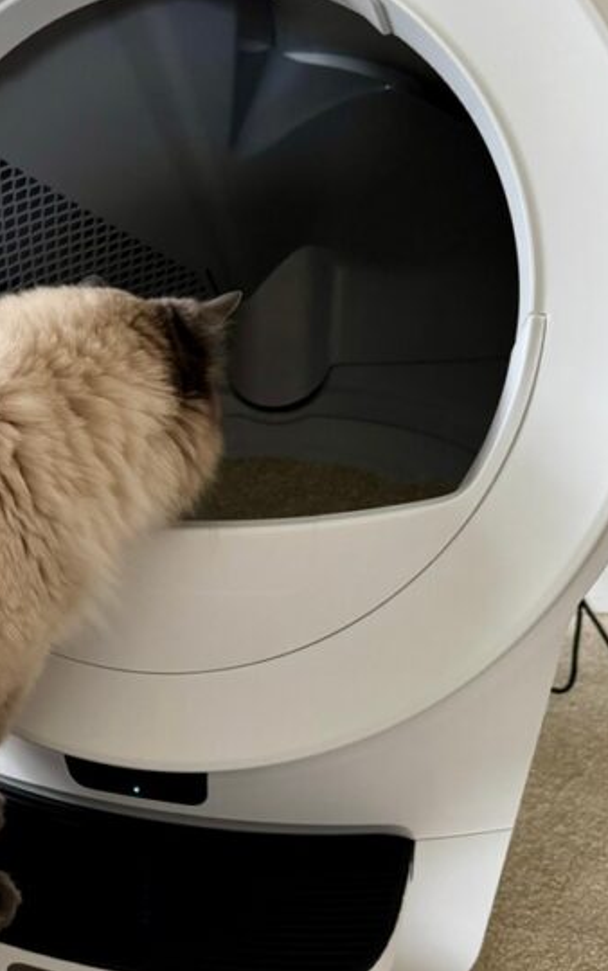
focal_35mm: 40
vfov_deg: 49.3
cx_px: 67
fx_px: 1059
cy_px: 479
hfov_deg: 30.7
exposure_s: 1/60
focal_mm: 6.76
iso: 800
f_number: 1.78
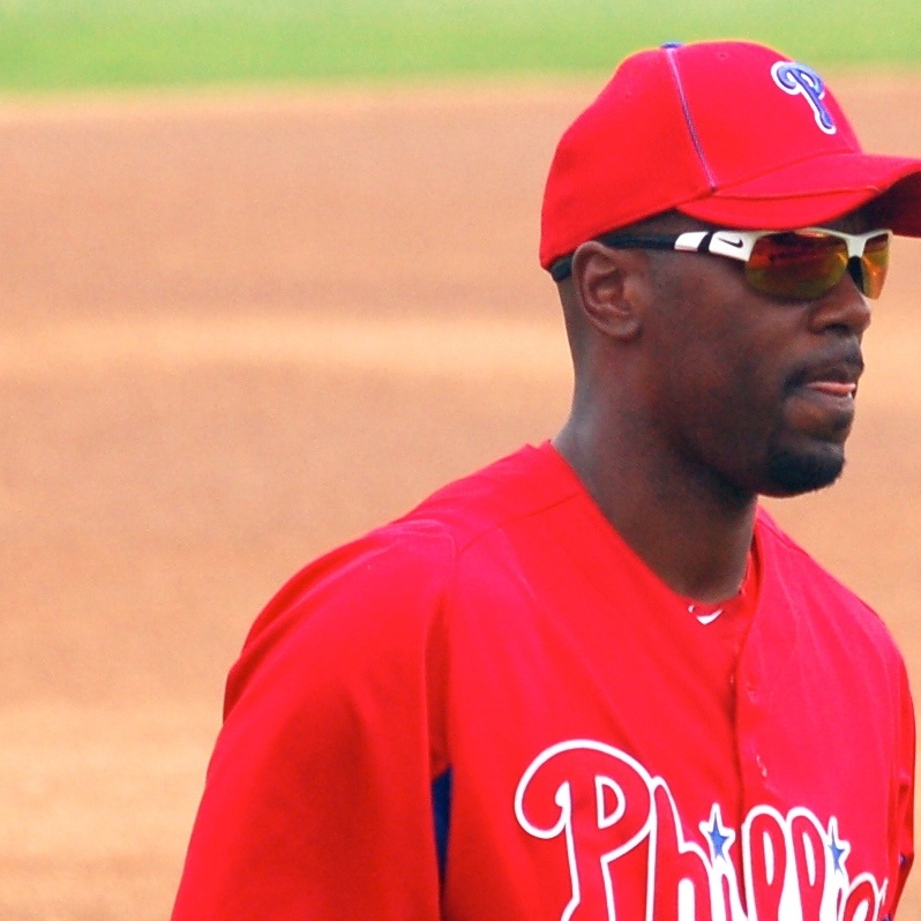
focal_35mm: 326
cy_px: 460
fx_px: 9813
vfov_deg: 5.4
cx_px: 687
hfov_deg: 5.4
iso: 400
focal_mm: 170
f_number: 5.6
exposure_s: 1/2000
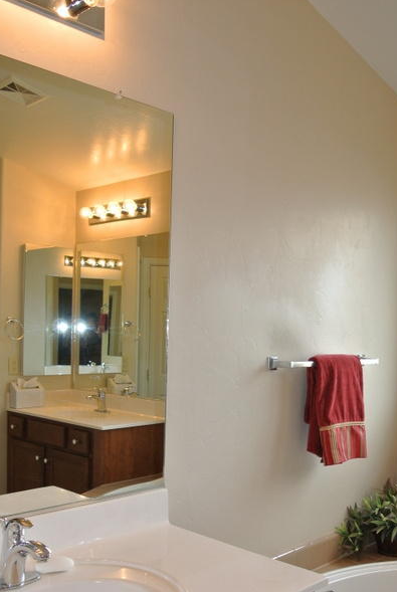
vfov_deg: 50.0
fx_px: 626
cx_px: 149
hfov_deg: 35.0
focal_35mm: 38
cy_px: 376
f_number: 3.5
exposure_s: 1/60
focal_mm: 10.7
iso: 180
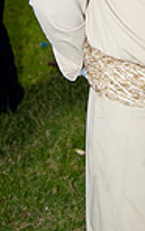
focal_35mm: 108
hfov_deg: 11.5
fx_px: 680
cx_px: 232
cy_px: -17
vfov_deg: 18.6
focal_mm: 35
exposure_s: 1/30
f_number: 2.8
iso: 1600
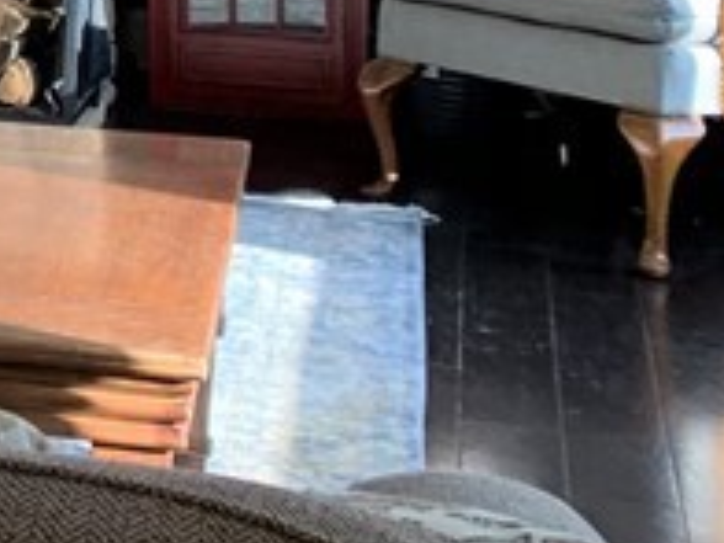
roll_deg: +1.4
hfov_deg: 11.7
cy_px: -297
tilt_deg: -2.8
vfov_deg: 10.5
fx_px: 2844
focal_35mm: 136
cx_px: -1045
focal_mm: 4.25
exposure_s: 1/122
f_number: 1.8
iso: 32
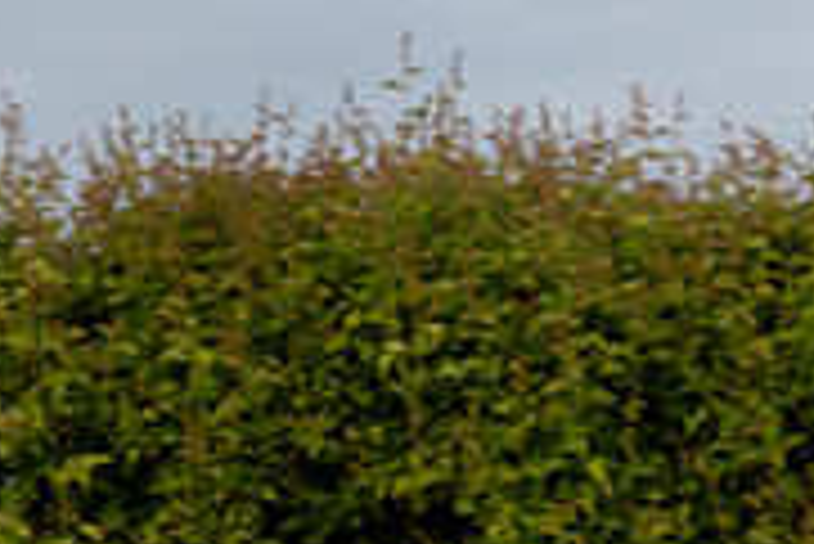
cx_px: -480
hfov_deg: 7.2
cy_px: 460
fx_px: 6381
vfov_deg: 4.9
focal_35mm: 282
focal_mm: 70
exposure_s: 1/1000
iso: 500
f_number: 4
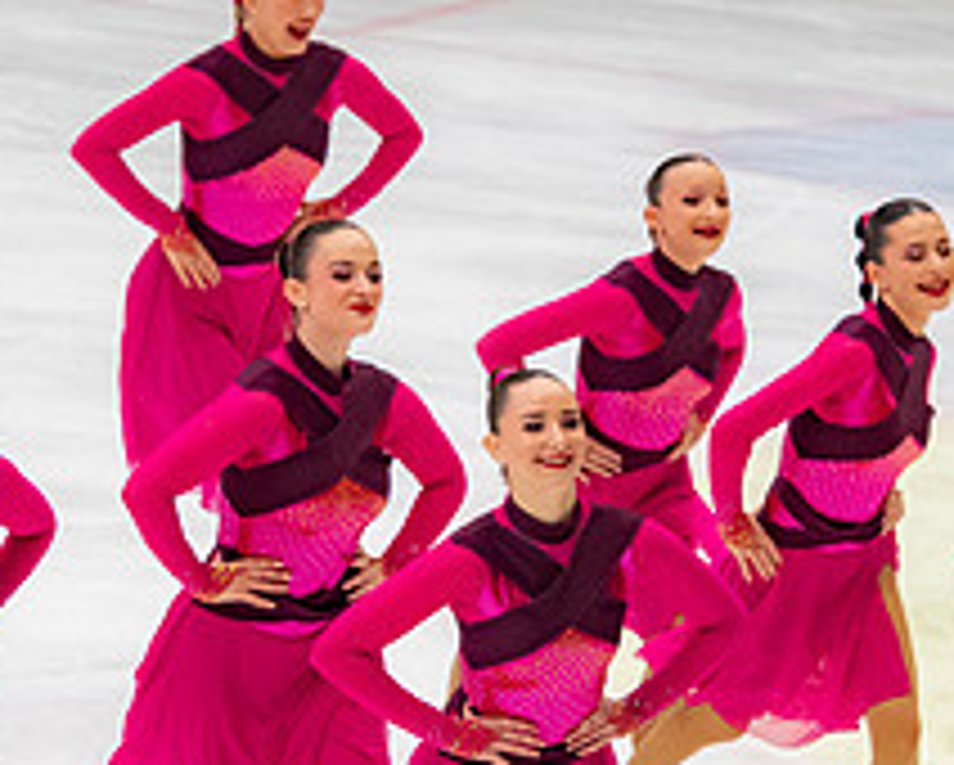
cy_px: 547
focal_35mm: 519
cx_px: 374
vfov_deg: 3.0
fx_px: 14667
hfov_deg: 3.7
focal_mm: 135
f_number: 5.6
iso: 1800
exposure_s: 1/320
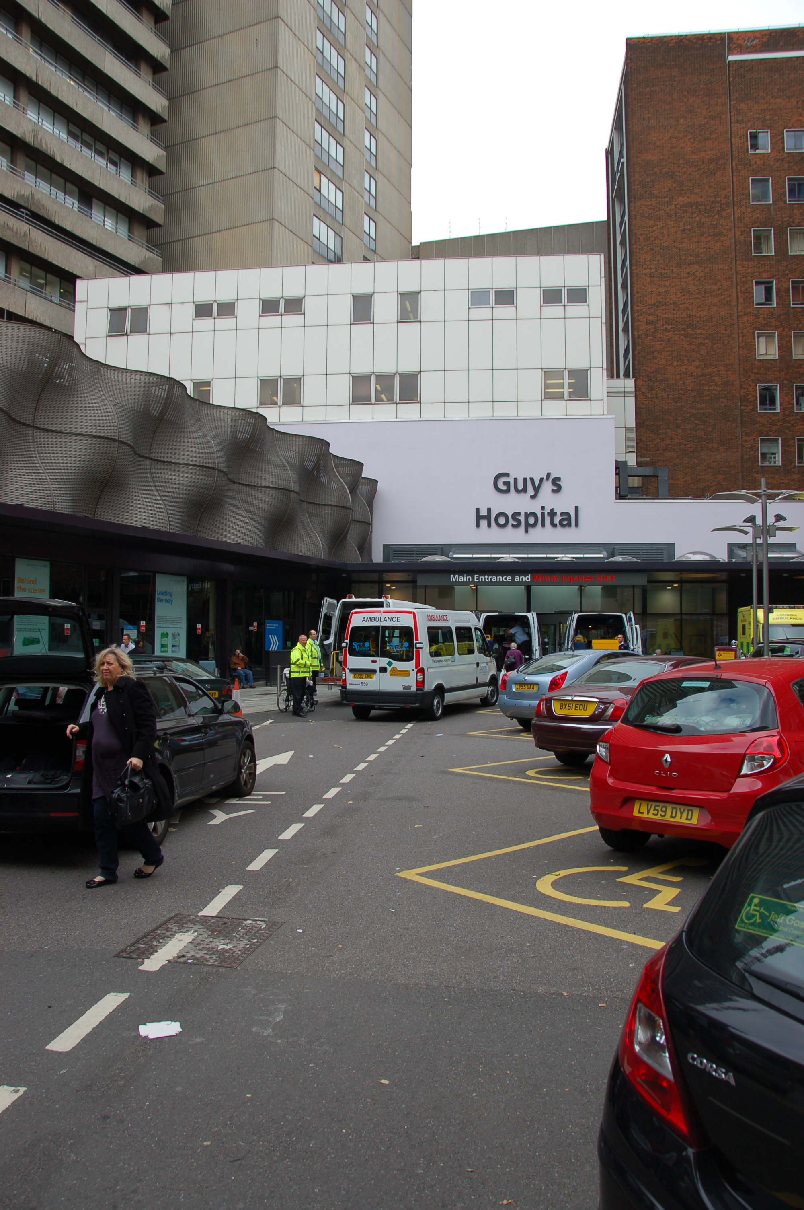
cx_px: 402
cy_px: 605
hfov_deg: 47.8
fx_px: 906
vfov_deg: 67.4
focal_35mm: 27
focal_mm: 18
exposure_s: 1/160
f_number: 6.3
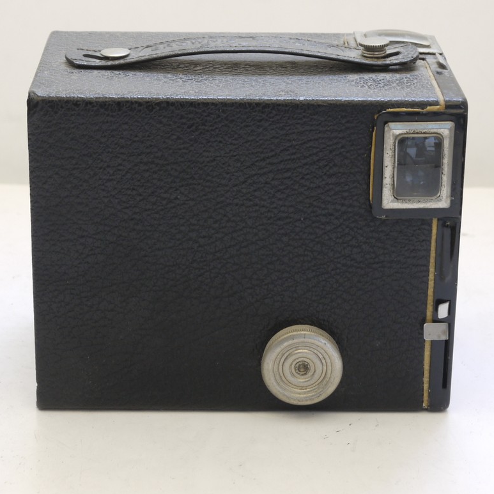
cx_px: 239
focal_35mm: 107
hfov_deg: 16.3
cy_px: 216
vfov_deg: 16.3
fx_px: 1728
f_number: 10
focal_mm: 39
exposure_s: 1/6
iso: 400
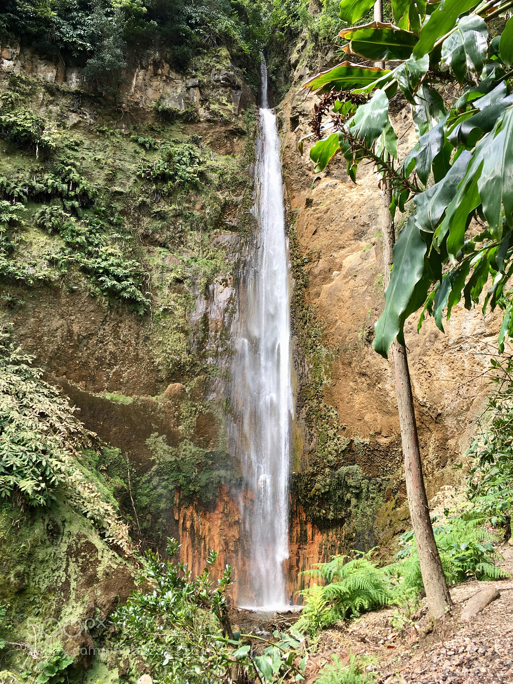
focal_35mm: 29
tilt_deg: +16.9
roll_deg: -1.9
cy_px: 342
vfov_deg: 61.7
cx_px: 256
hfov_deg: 48.2
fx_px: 573
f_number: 2.2
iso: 25
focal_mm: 4.15
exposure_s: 1/188
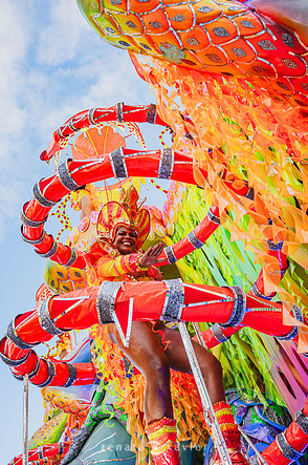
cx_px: 152
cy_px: 230
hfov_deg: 42.2
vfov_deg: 60.4
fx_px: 399
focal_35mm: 31
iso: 640
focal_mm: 30.5
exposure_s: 1/1000
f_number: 5.6
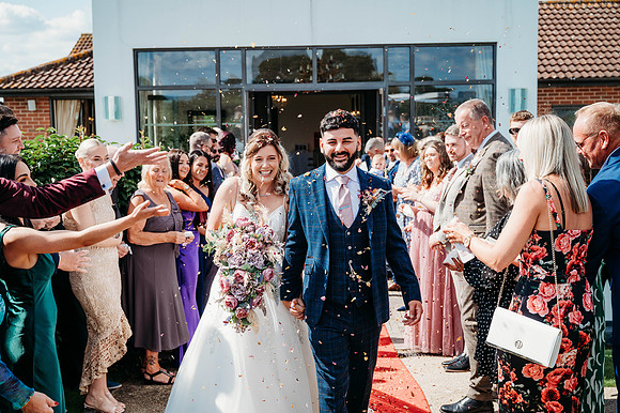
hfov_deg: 41.9
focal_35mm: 47
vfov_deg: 28.6
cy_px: 206
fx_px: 809
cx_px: 310
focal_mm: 47
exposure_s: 1/800
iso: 250
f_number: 5
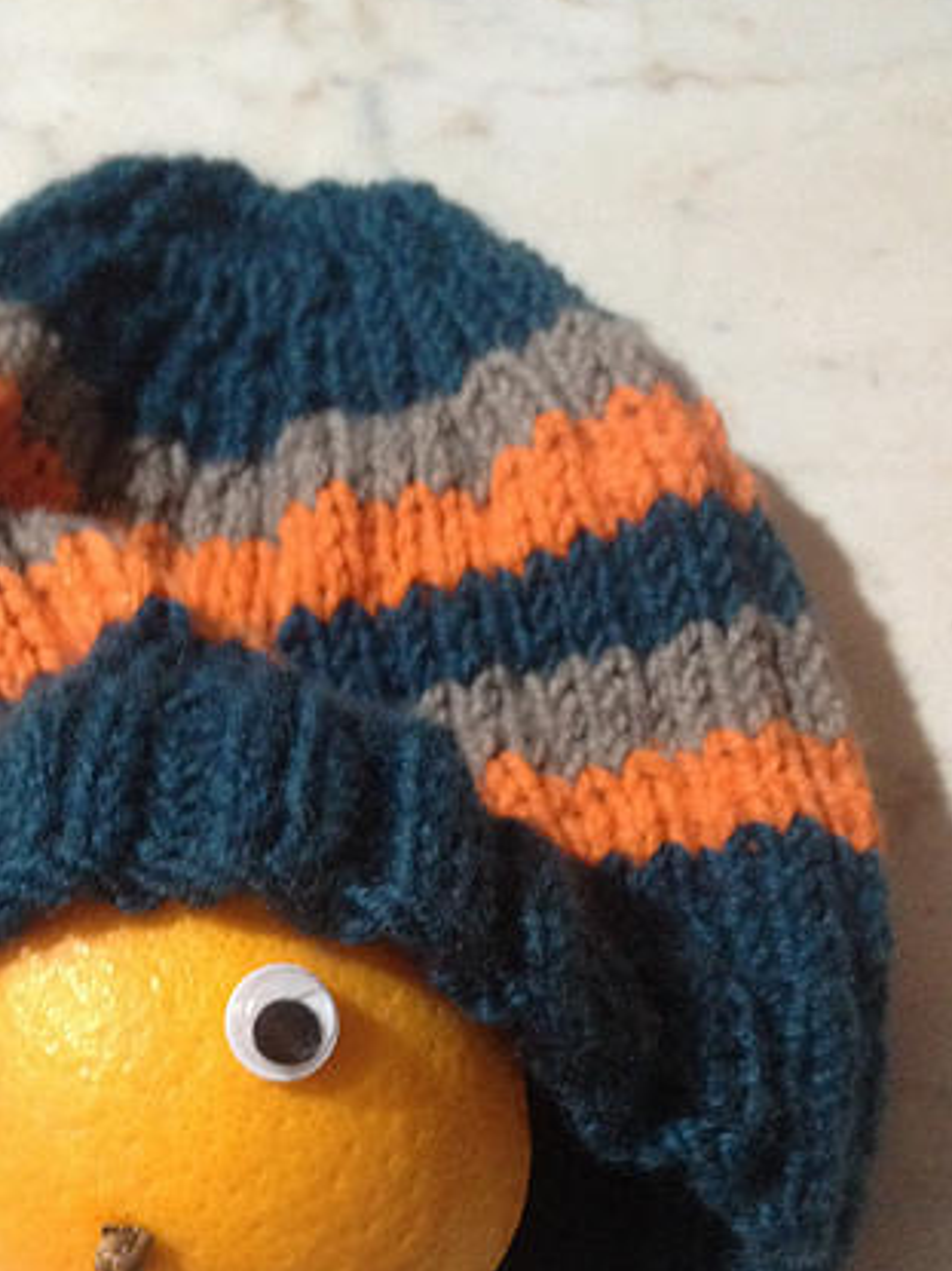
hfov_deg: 26.8
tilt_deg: -60.3
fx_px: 1981
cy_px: 910
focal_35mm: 54
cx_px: 291
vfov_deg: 35.0
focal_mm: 4.28
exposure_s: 1/15
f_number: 2.4
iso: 400
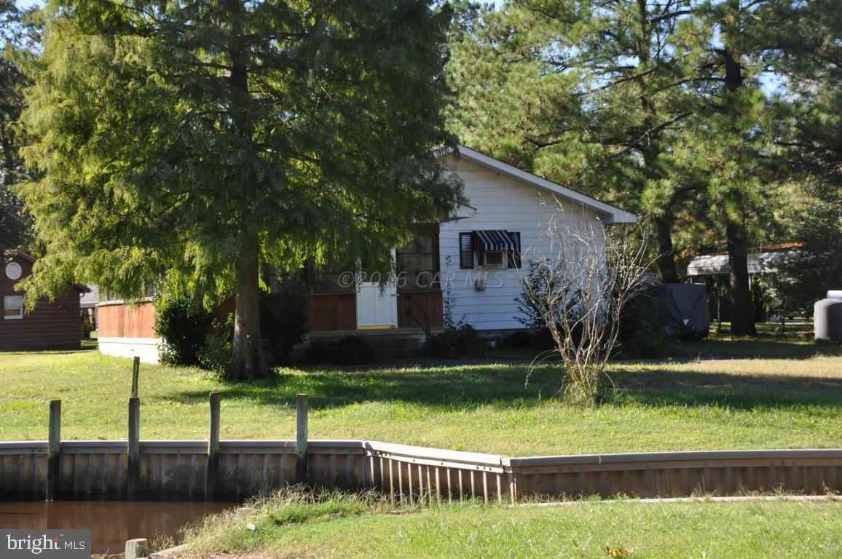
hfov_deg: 30.5
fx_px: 1542
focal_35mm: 66
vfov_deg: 20.6
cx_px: 421
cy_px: 280
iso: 200
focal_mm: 44
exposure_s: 1/200
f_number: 8
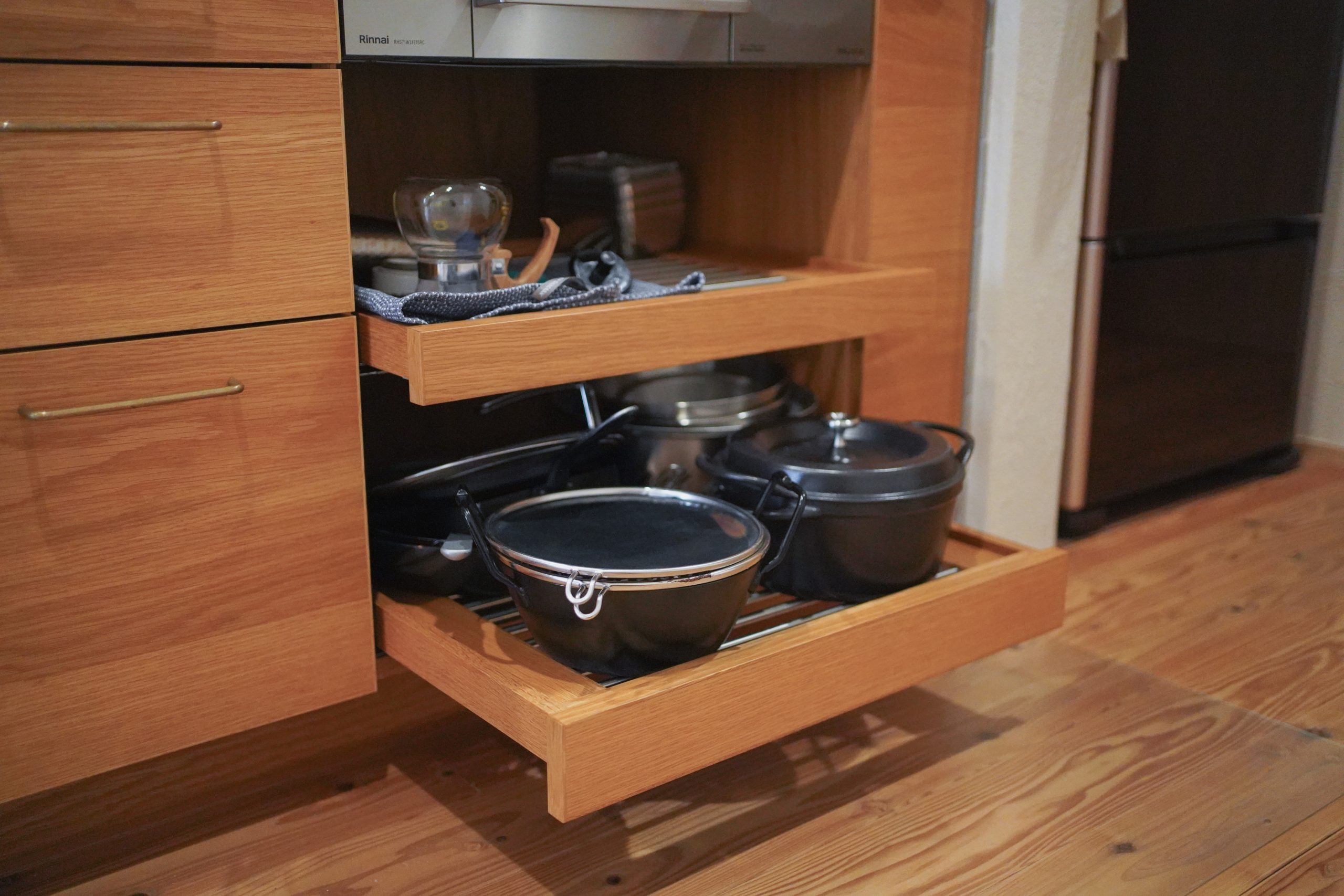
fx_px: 1307
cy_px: 448
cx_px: 672
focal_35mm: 35
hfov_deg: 54.4
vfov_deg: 37.9
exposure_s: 1/1600
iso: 10000
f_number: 1.8
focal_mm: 35
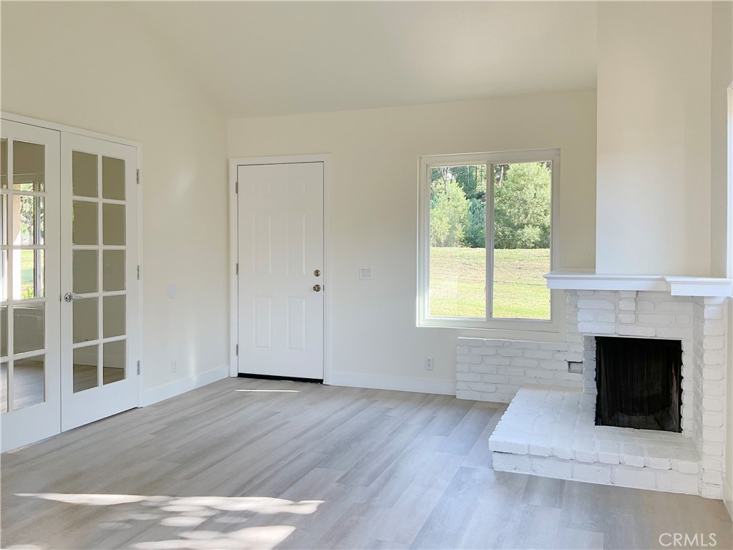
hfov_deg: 61.7
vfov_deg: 48.2
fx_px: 614
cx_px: 366
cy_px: 275
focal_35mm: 29
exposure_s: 1/120
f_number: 1.8
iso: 32
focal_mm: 3
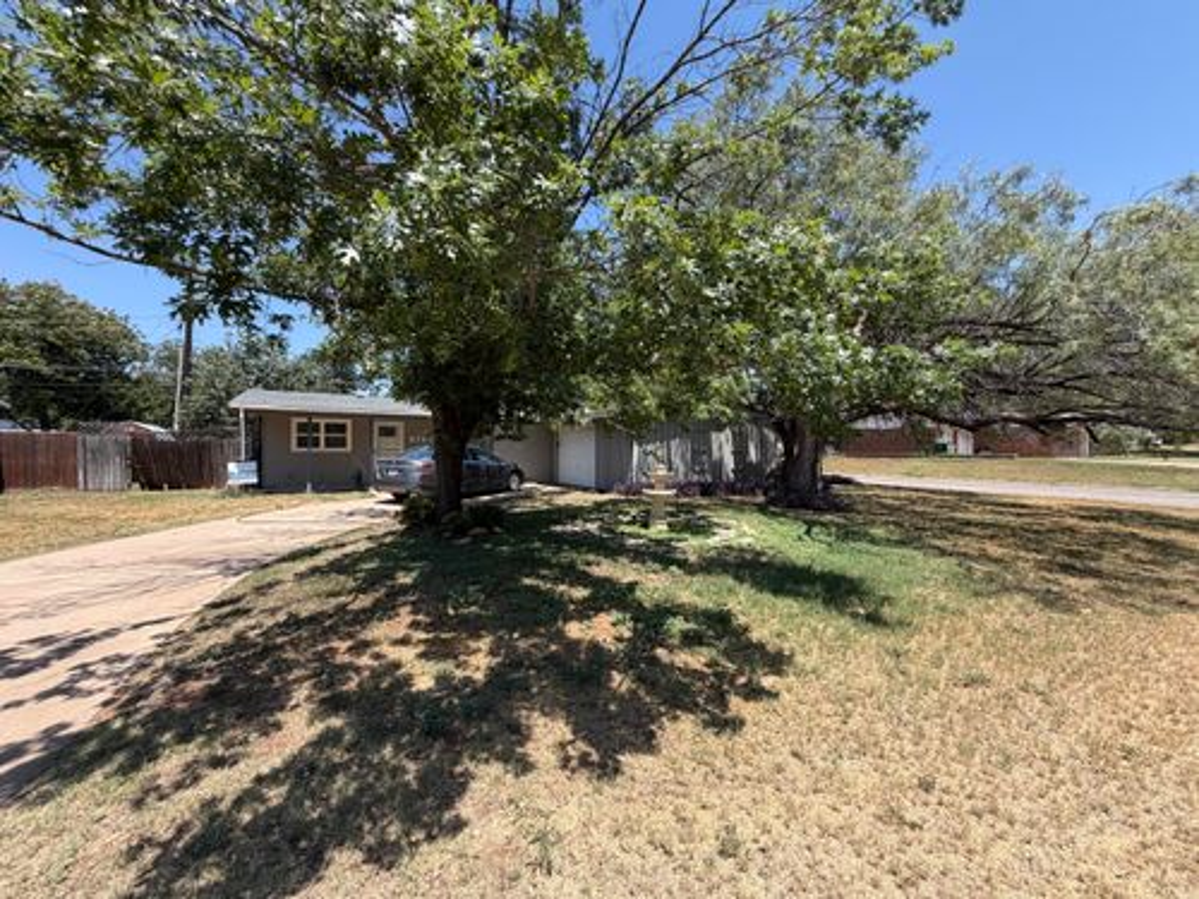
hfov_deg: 102.1
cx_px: 600
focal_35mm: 14
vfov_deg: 85.7
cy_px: 450
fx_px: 485
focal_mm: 2.22
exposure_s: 1/770
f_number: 2.2
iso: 40
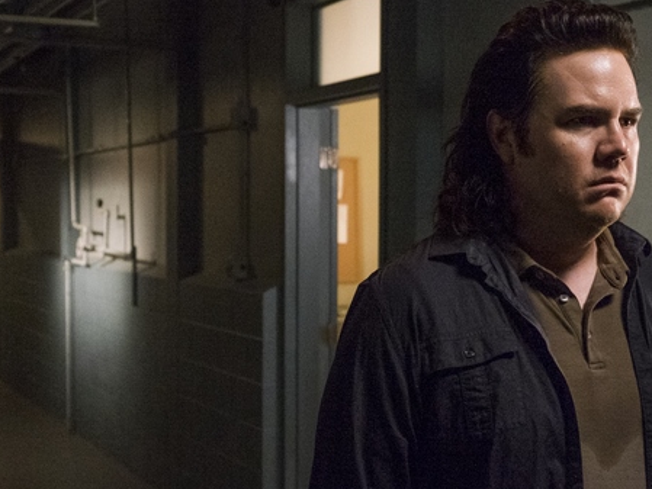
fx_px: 1074
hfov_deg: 33.5
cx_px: 424
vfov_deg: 25.5
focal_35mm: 57
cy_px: 330
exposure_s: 1/160
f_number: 3.2
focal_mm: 25.4
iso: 2500
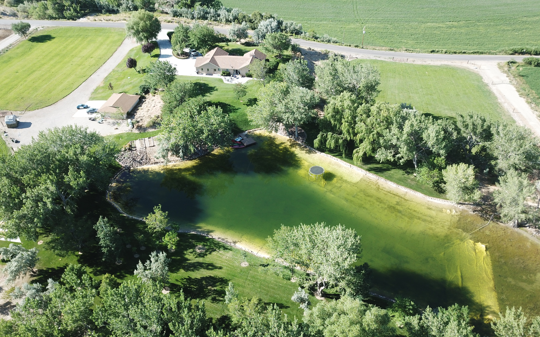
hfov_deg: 66.5
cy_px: 194
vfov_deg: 44.4
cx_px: 267
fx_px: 412
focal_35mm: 28
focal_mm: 4.73
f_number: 2.2
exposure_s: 1/381
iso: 100
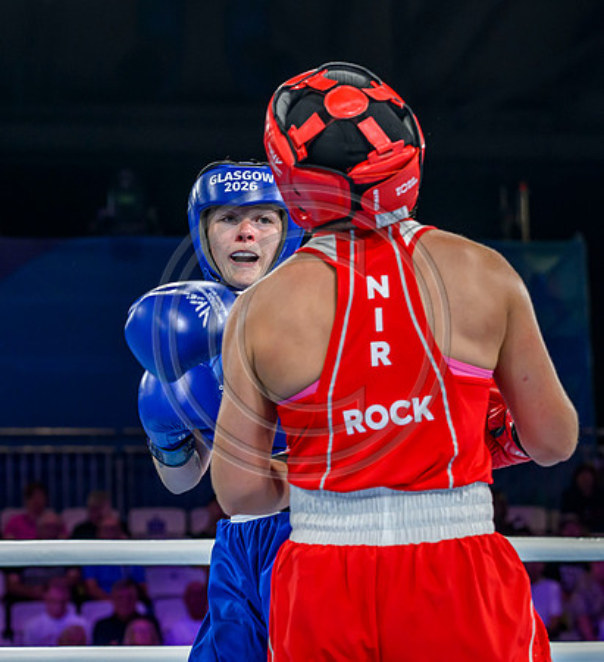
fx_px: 2597
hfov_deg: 13.3
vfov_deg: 14.5
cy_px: 385
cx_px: 294
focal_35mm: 125
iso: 2500
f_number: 3.5
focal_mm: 70
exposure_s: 1/1600
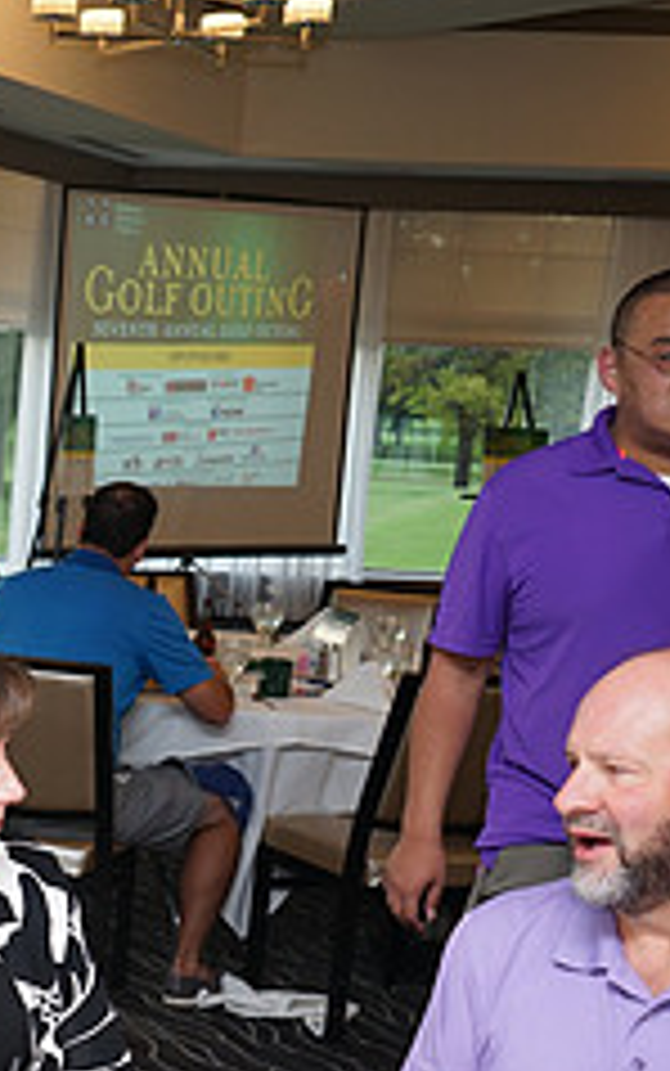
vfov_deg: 28.1
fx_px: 2101
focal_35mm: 72
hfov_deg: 16.1
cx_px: -418
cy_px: 812
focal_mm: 29
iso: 640
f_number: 5
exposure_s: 1/80
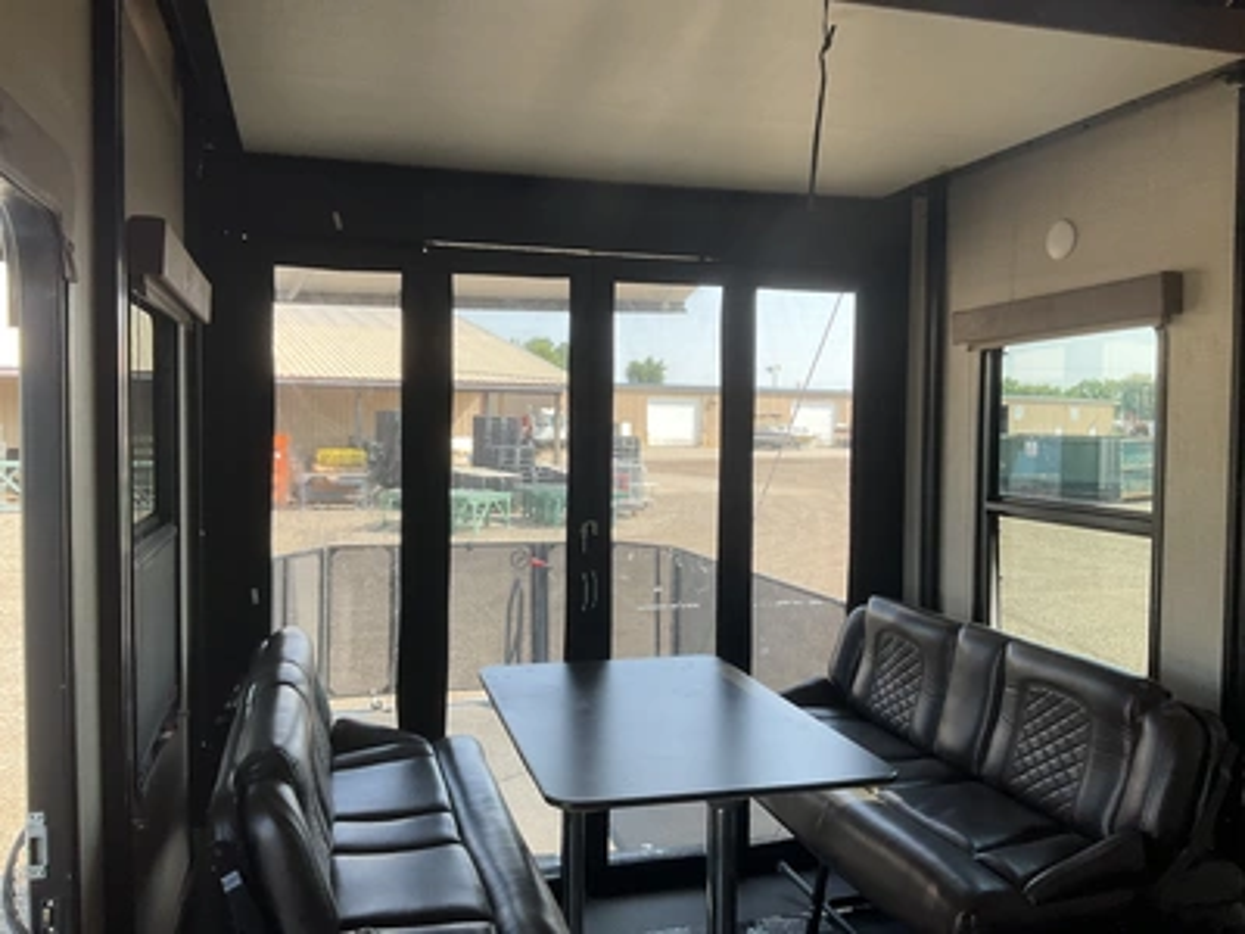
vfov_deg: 48.2
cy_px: 467
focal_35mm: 29
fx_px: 1043
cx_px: 622
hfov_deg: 61.7
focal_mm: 3
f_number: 1.8
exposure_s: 1/126
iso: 16
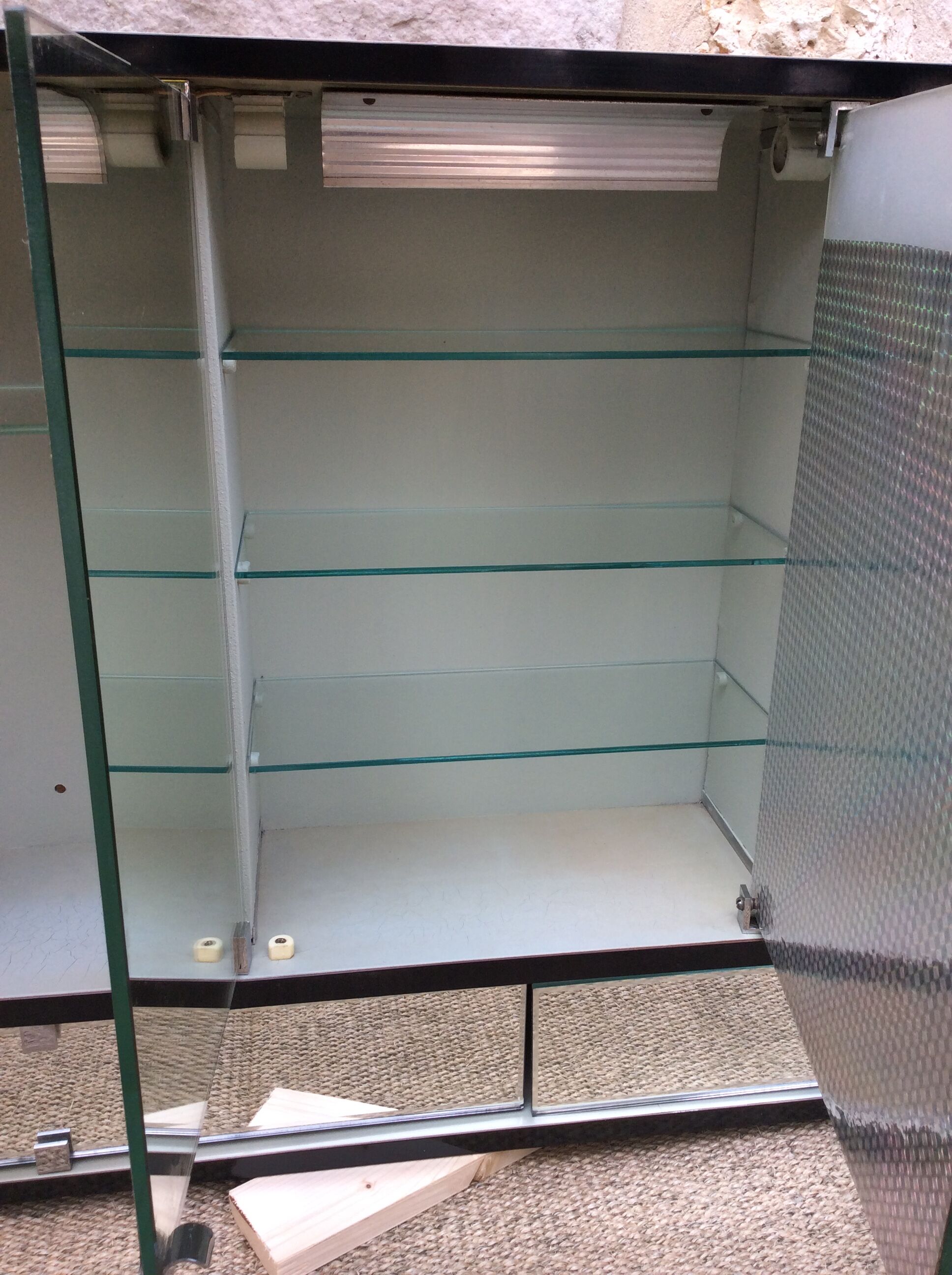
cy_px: 638
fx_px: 1177
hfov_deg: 44.1
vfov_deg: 56.9
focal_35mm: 32
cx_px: 476
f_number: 2.4
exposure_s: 1/168
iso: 32
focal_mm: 3.3
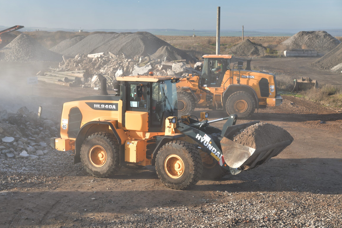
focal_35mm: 68
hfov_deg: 29.6
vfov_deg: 20.0
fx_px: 646
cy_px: 114
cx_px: 156
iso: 64
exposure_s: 1/60
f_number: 6.3
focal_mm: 62
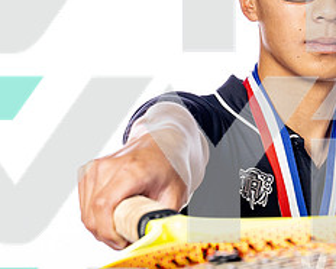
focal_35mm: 161
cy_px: 161
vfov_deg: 9.6
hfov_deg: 11.9
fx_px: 1602
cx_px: 280
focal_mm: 59
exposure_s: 1/250
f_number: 7.1
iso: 250
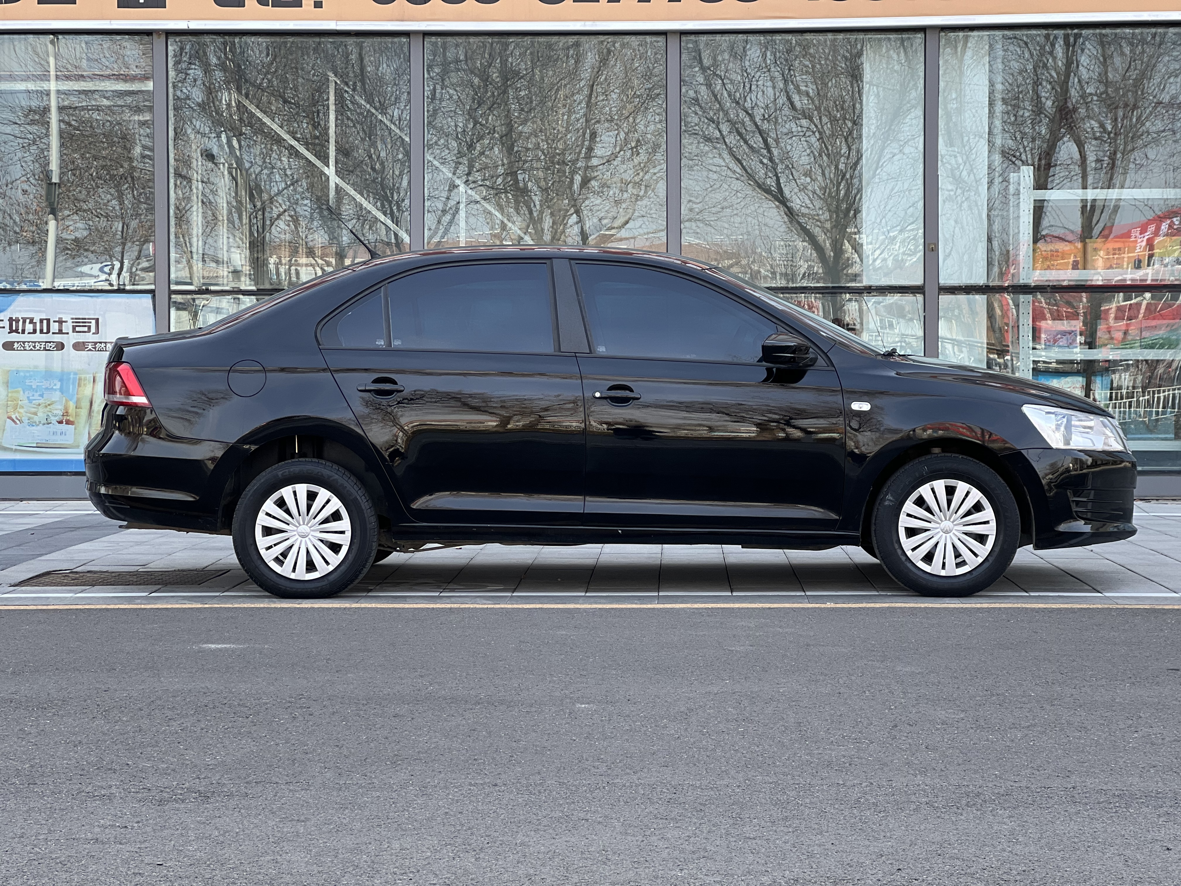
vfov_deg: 19.1
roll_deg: +0.9
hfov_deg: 25.3
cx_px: 590
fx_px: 2627
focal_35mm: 77
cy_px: 443
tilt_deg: -0.8
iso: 40
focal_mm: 9
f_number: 2.8
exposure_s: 1/121
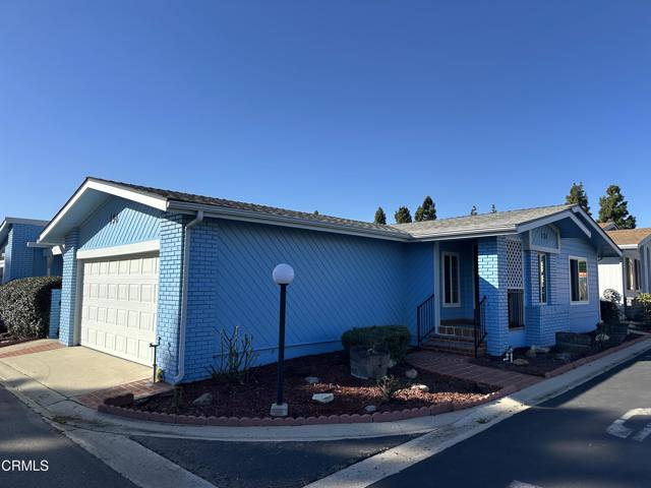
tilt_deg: +4.8
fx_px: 451
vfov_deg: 56.8
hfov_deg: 71.6
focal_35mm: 24
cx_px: 326
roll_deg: -0.6
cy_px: 244
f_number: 1.78
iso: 80
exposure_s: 1/3861
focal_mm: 6.86
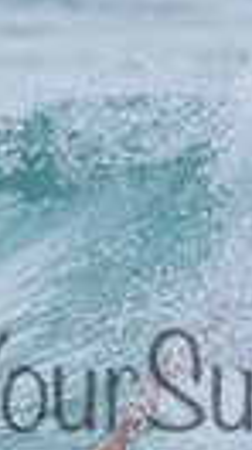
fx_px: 33704
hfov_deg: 0.4
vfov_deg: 0.8
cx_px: 462
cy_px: 271
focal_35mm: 2830
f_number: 5.6
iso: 160
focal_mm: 500
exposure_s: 1/2000
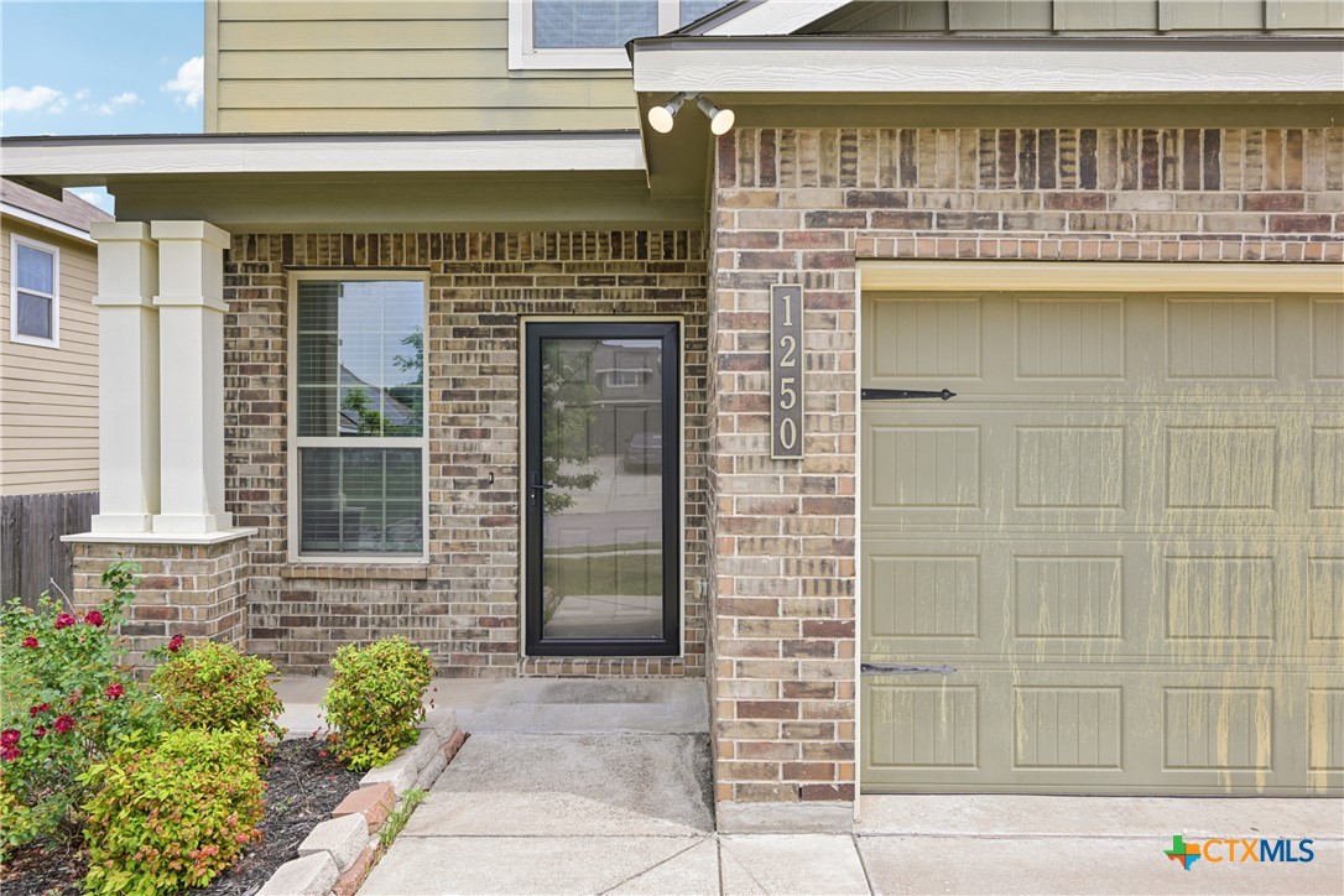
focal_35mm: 24
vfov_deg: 53.1
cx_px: 672
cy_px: 448
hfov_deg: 73.7
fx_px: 896
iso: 100
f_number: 6.7
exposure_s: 1/180
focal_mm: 24
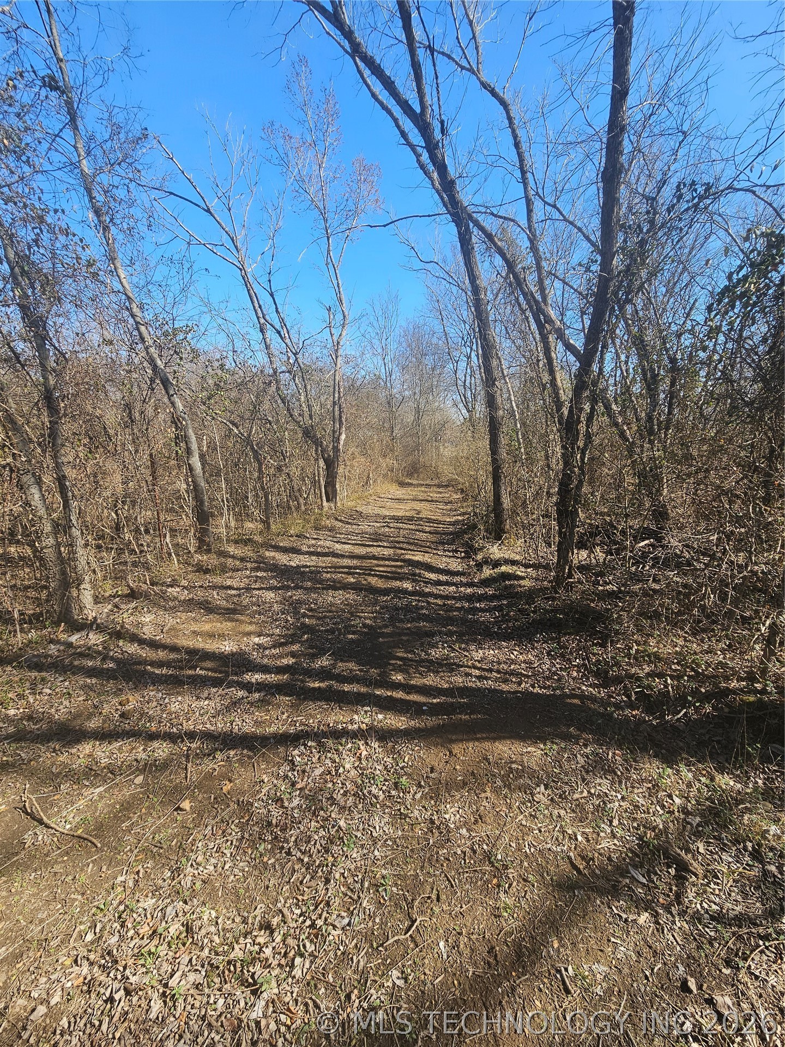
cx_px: 392
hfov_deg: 89.9
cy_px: 524
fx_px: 393
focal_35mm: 13
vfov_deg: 106.2
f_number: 2.2
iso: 50
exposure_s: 1/812
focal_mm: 2.2
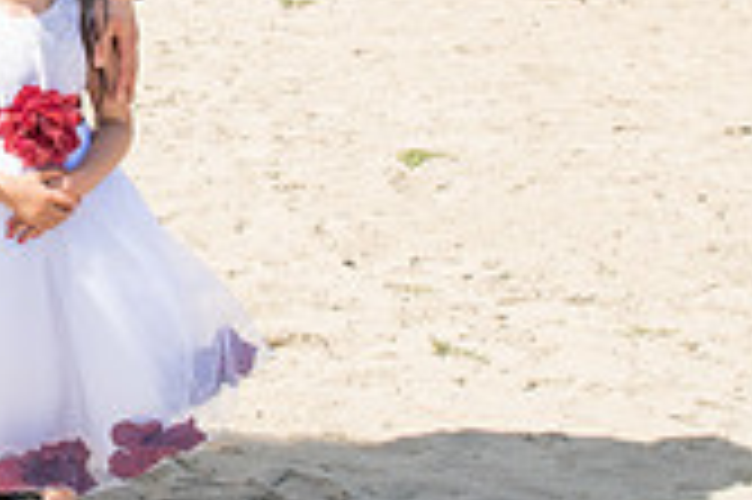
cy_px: -92
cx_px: -63
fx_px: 1962
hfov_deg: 20.7
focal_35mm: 94
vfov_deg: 14.1
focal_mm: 27
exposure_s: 1/200
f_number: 11
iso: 200
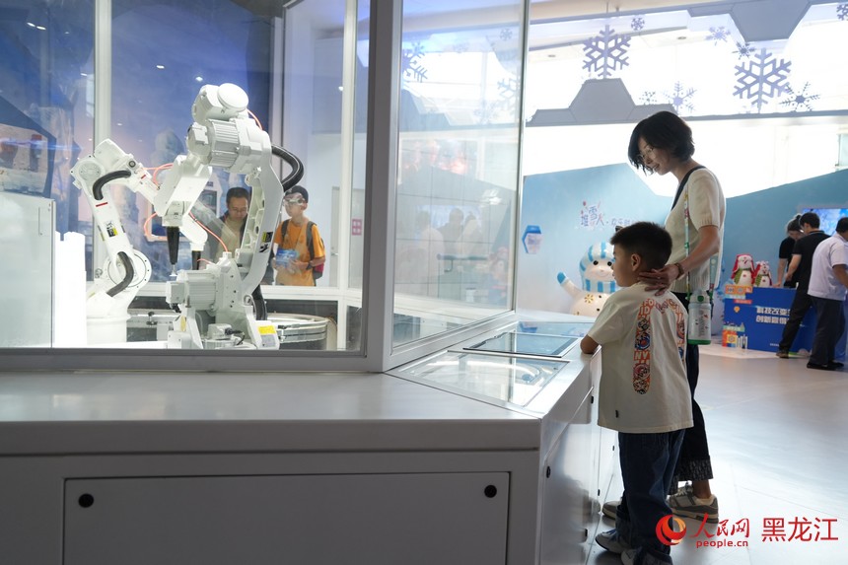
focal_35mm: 27
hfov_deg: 67.4
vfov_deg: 47.9
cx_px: 424
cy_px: 282
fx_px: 636
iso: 1250
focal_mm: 27
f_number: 4
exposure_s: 1/250
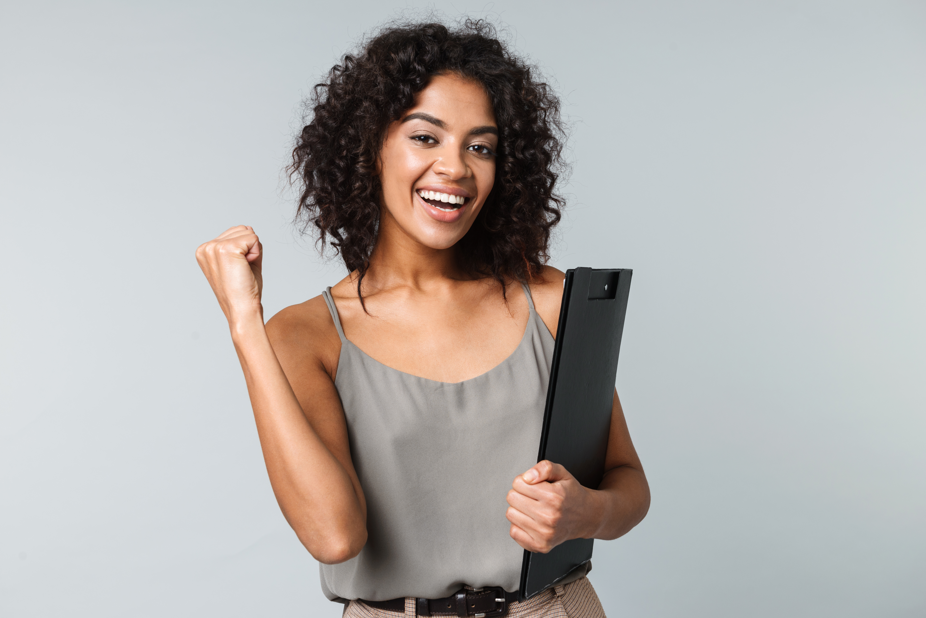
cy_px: 309
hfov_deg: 39.6
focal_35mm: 50
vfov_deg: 27.0
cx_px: 463
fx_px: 1286
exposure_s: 1/160
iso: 160
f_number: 7.1
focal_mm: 50
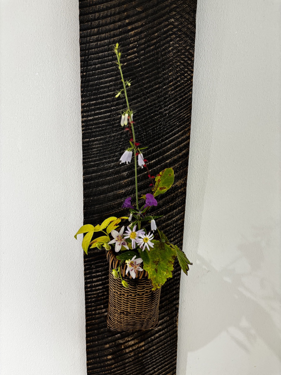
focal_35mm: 26
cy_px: 188
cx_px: 140
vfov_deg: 67.3
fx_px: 281
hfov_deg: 53.1
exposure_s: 1/71
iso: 125
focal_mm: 5.96
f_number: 1.6
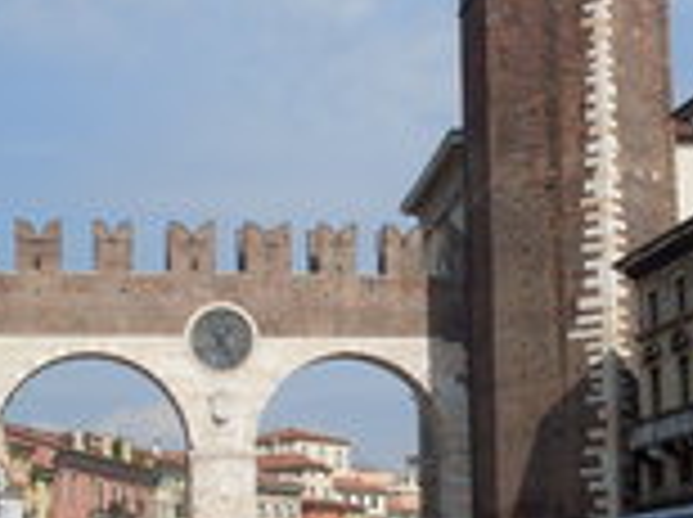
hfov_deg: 19.8
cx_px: 436
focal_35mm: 99
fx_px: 1979
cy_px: 405
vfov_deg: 14.8
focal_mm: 6.3
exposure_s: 1/350
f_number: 8.4
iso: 80
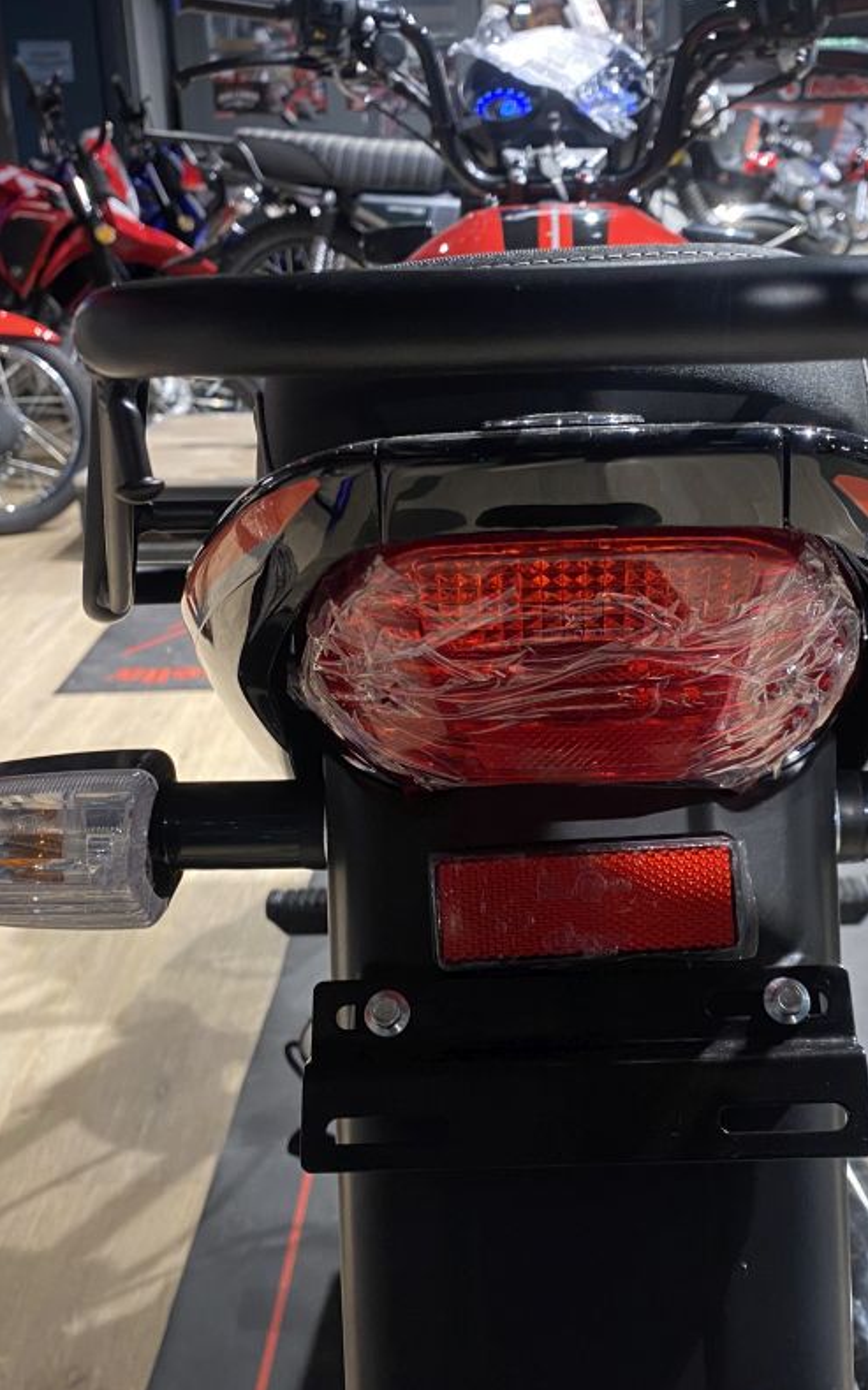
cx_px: 537
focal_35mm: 37
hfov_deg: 34.2
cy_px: 698
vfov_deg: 52.8
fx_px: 1402
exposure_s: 1/50
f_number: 1.8
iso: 160
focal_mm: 4.25
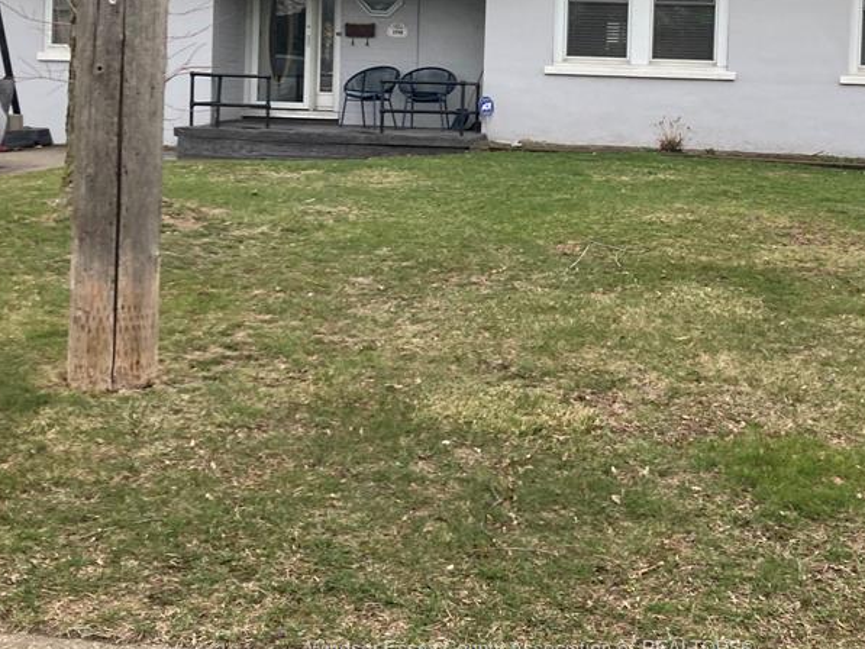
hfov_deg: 39.4
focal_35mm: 48
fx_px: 1200
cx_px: 533
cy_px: 106
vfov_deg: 29.4
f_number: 1.8
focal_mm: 3.99
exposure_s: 1/101
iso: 80
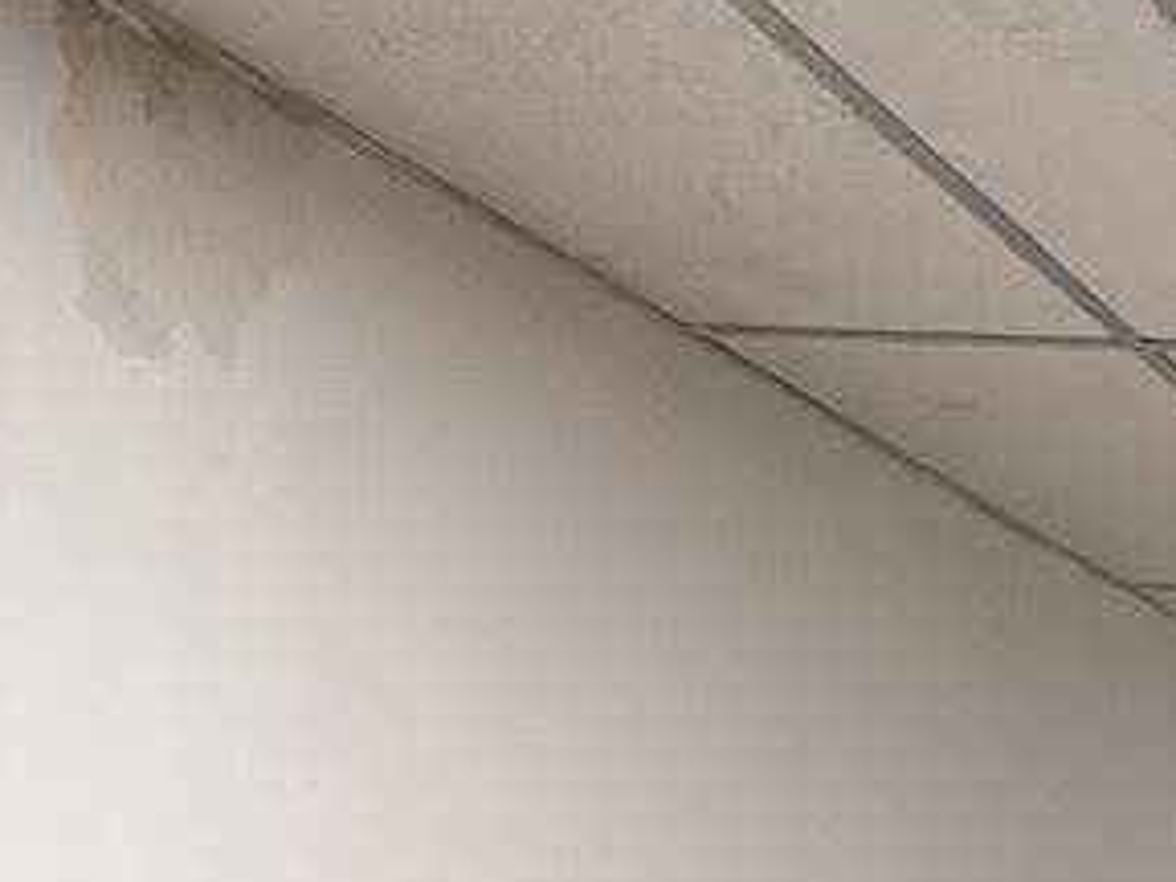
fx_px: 2378
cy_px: 1384
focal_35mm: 70
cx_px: 2115
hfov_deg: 20.1
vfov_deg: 18.3
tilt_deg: -7.2
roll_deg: -0.3
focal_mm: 2.22
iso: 400
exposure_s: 1/60
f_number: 2.2
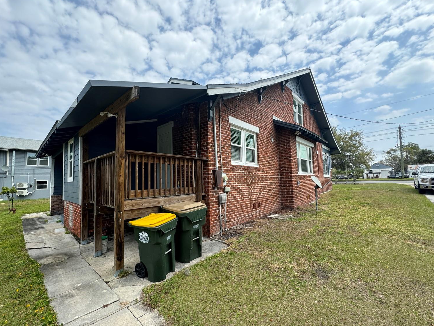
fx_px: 188
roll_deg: +1.0
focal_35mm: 15
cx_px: 202
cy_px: 171
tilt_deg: +4.0
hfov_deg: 98.0
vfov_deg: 81.7
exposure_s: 1/605
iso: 40
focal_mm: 2.22
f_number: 2.2
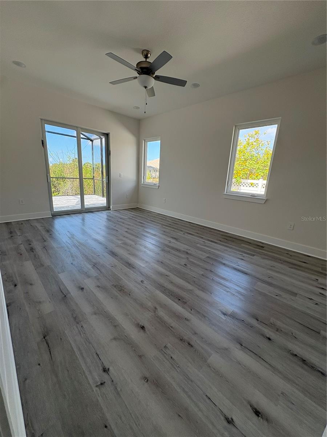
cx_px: 164
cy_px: 218
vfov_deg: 102.1
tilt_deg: -14.4
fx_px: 176
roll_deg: -3.9
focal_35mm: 14
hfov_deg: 85.7
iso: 64
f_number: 2.2
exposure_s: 1/167
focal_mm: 2.22
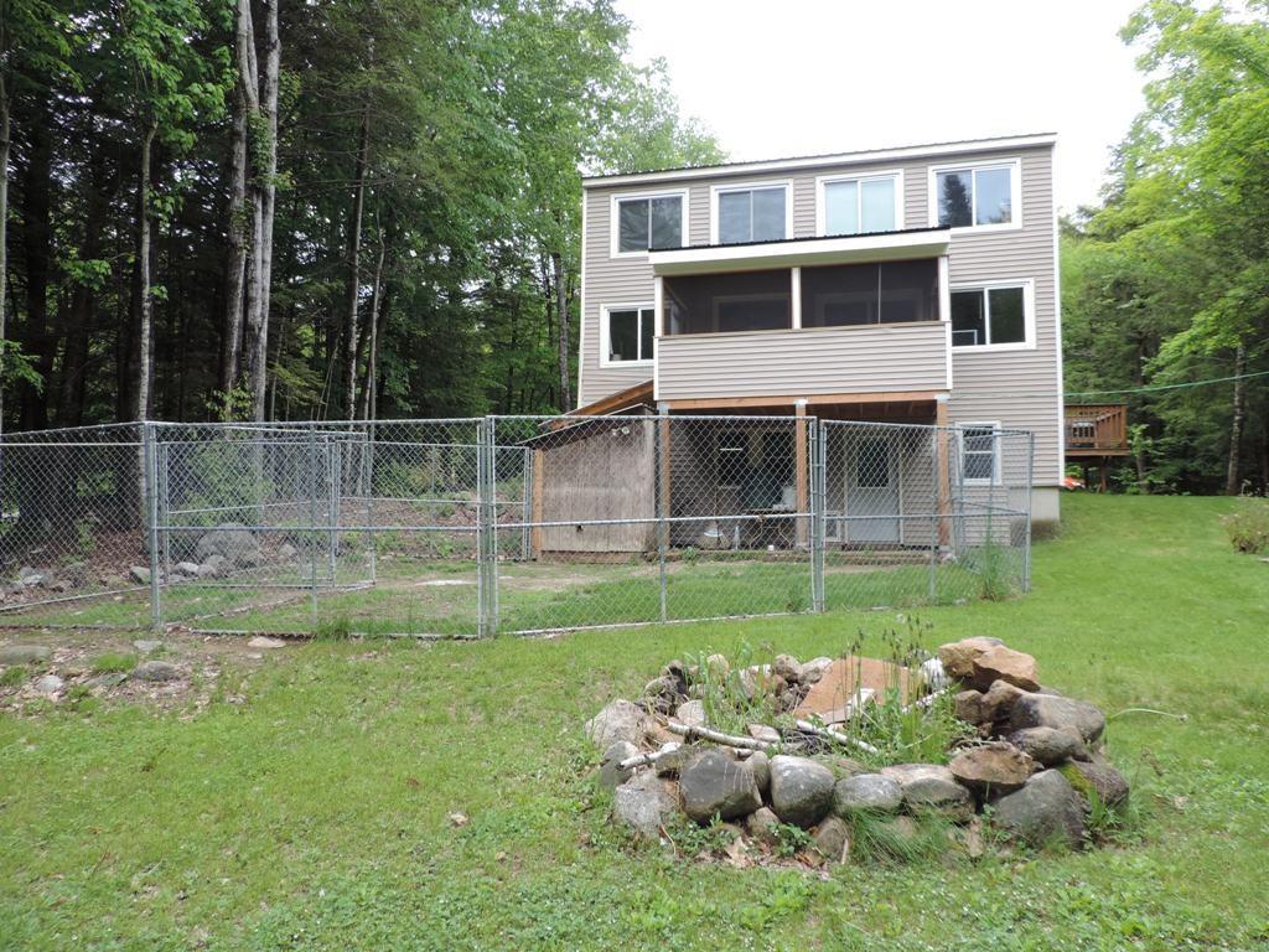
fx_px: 880
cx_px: 634
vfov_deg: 56.8
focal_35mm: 24
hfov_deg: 71.6
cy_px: 476
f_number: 3
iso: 80
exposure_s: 1/200
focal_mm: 4.3
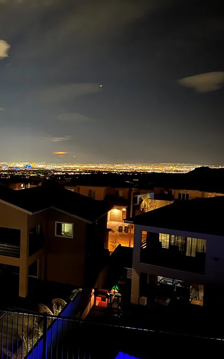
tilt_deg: -3.4
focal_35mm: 37
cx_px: -4
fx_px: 361
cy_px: 179
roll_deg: -1.3
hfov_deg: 31.6
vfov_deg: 52.7
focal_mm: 5.7
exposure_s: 1/9
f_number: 1.5
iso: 1600
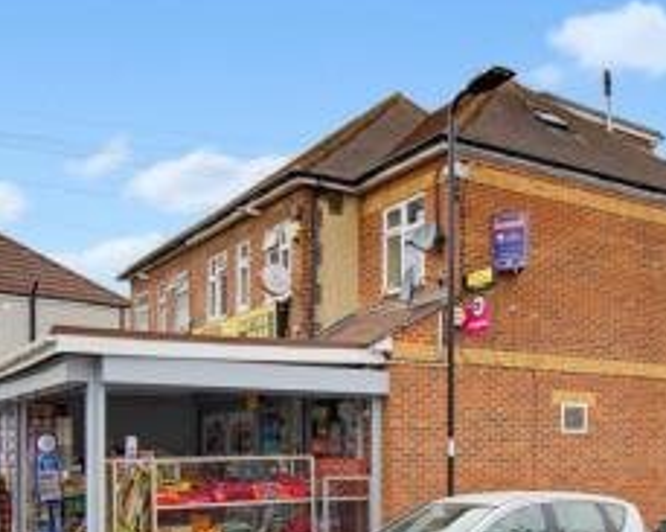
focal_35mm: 41
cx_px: 500
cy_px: 359
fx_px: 808
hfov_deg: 43.4
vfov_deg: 36.1
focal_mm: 14
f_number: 8
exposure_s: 1/800
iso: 250
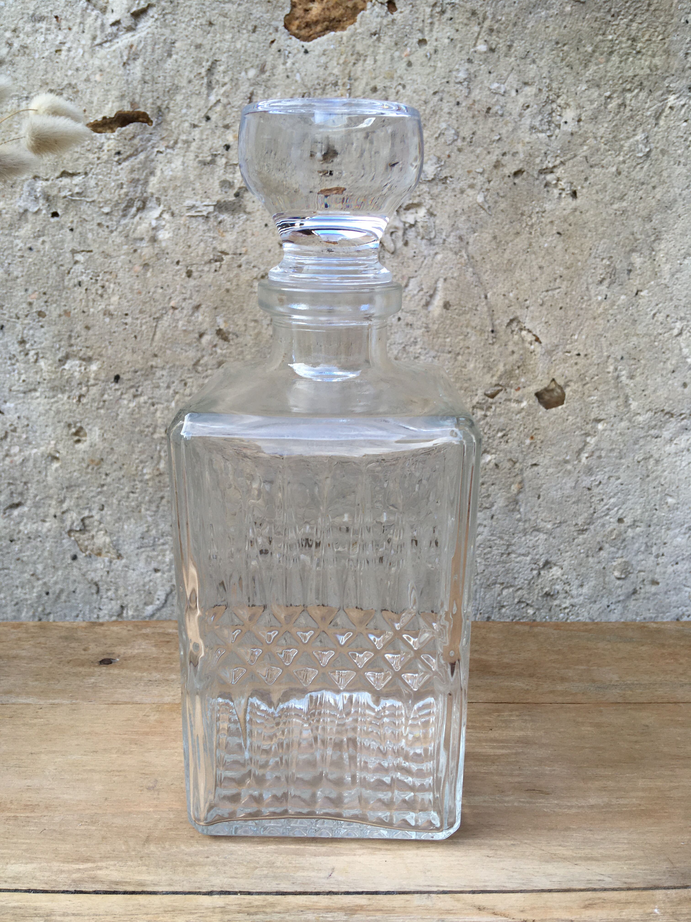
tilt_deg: -15.1
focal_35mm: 29
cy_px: 461
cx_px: 346
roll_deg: -1.2
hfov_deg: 48.2
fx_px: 772
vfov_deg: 61.7
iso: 25
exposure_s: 1/100
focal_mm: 4.15
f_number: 2.2
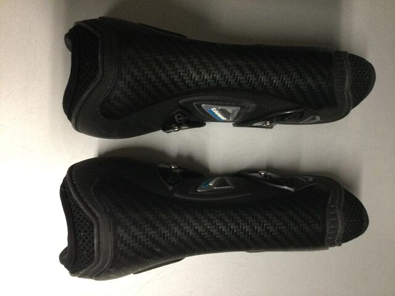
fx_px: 354
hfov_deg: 58.4
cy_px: 148
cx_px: 198
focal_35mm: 31
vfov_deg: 45.4
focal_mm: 3.3
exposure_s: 1/20
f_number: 2.4
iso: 250
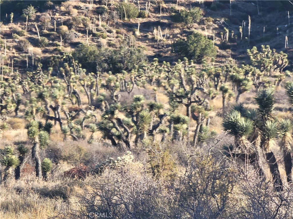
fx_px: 2031
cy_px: 110
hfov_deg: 8.2
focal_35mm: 240
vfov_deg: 6.2
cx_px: 146
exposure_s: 1/120
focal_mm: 30.6
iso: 50
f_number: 4.9
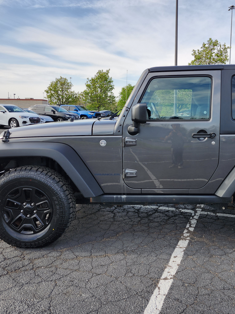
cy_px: 155
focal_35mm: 31
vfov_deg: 58.4
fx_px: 281
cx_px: 167
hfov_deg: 44.4
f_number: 1.8
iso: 25
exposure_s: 1/617
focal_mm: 5.54
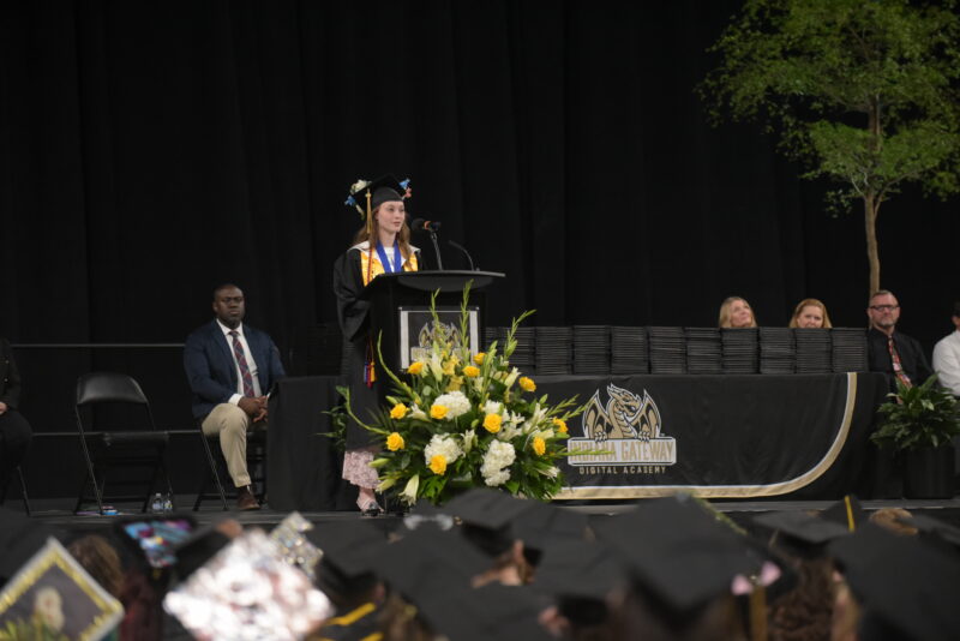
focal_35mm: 155
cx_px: 480
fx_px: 4135
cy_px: 320
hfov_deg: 13.2
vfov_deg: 8.9
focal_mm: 155
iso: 4000
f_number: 2.8
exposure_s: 1/2000
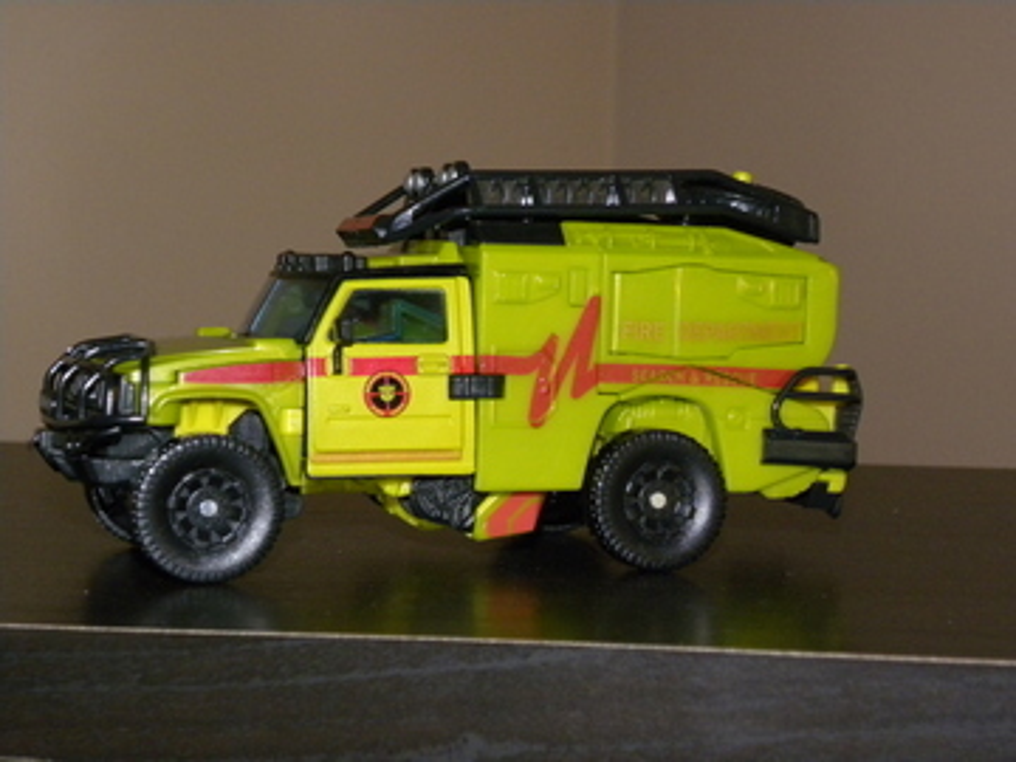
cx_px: 508
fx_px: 2495
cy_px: 381
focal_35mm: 85
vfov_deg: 17.4
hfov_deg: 23.0
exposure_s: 1/30
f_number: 4
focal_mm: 15.1
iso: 400
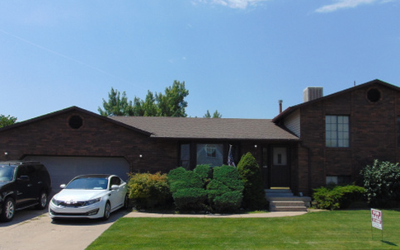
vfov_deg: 36.1
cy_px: 155
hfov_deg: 55.3
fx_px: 382
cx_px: 213
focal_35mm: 35
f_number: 7.7
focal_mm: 4.5
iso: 80
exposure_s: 1/320
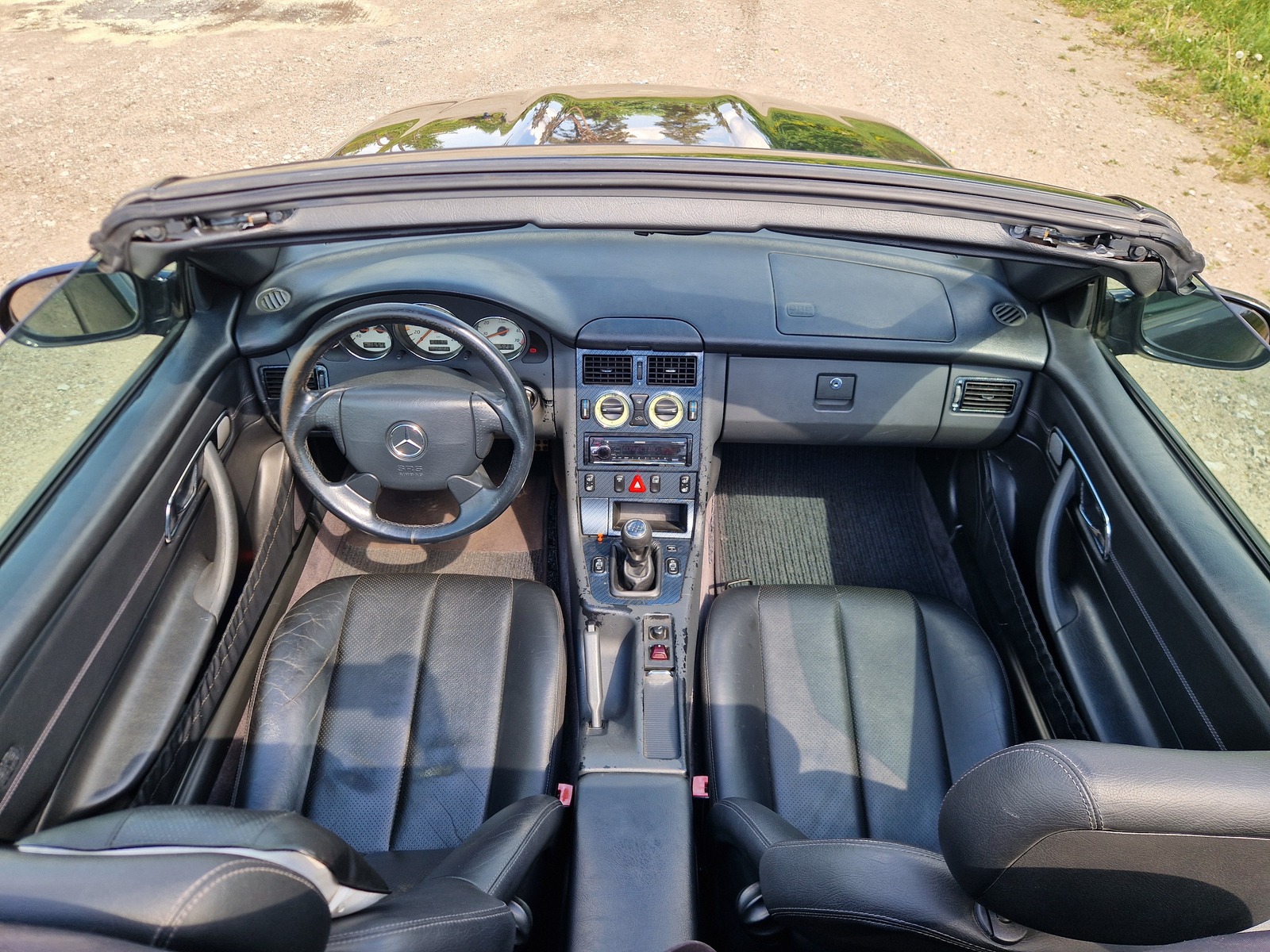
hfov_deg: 73.9
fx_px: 844
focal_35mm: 23
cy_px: 476
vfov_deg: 58.9
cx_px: 635
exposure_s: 1/228
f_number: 1.8
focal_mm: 5.4
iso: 50
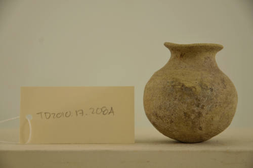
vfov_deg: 13.0
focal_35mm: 105
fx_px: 737
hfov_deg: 19.5
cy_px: 84
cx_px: 126
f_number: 5.6
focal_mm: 70
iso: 200
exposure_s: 1/50
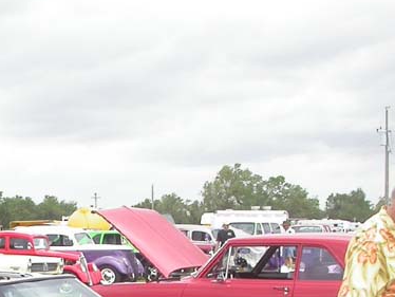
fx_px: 1187
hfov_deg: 18.6
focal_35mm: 104
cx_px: 49
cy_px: 374
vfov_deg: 13.8
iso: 100
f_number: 2.6
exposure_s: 1/1000
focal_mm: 7.85
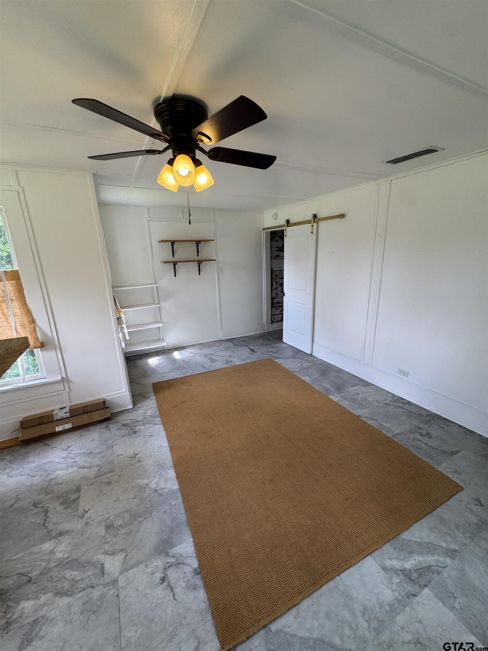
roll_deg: +3.1
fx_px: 263
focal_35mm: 14
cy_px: 326
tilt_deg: -15.3
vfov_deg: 102.1
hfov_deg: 85.7
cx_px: 244
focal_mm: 2.22
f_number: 2.2
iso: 64
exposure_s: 1/120
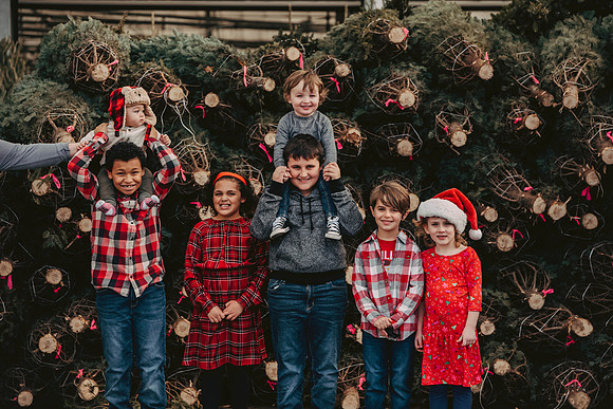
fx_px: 2640
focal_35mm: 155
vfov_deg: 8.9
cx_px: 306
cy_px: 204
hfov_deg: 13.2
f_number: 4.5
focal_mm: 155
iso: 800
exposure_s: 1/800
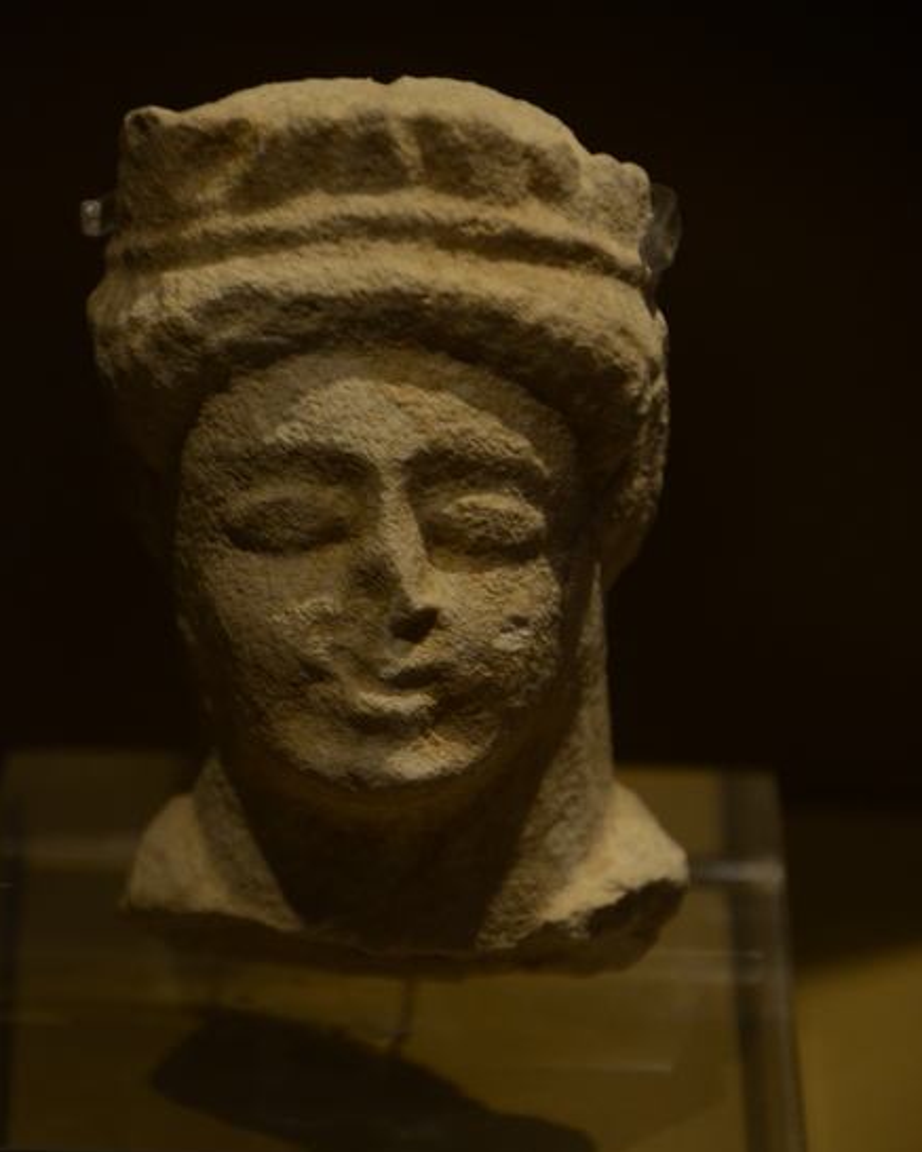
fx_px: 14561
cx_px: 460
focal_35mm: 427
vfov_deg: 4.5
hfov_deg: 3.6
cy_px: 650
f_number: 6.3
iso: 1000
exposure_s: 1/40
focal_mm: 250
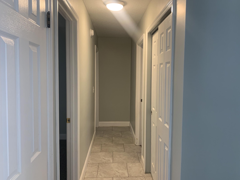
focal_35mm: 28
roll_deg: -1.0
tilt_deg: -3.2
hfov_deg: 63.4
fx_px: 194
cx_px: 121
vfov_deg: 49.7
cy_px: 90
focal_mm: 4.25
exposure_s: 1/60
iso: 125
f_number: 1.8
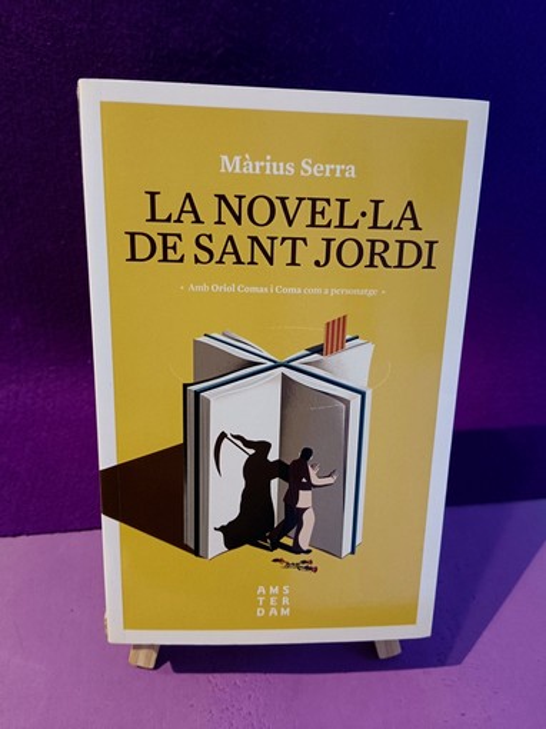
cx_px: 273
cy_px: 364
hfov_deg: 53.0
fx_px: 547
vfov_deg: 67.3
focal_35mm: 26
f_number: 1.8
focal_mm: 3.96
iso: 859
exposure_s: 1/50
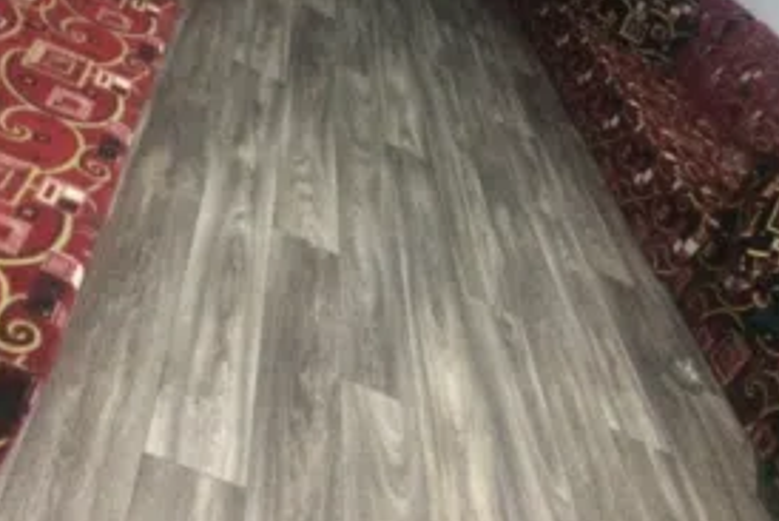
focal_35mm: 44
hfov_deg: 44.5
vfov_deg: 29.6
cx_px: 364
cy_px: 77
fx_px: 953
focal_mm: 4.15
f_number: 2.2
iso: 640
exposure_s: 1/17
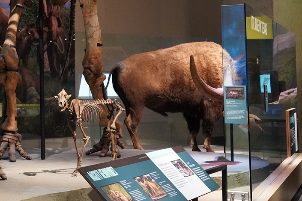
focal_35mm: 88
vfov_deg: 15.4
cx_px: -74
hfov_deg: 21.3
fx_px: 738
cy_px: 26
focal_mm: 31
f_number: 5
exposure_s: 1/100
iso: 6400
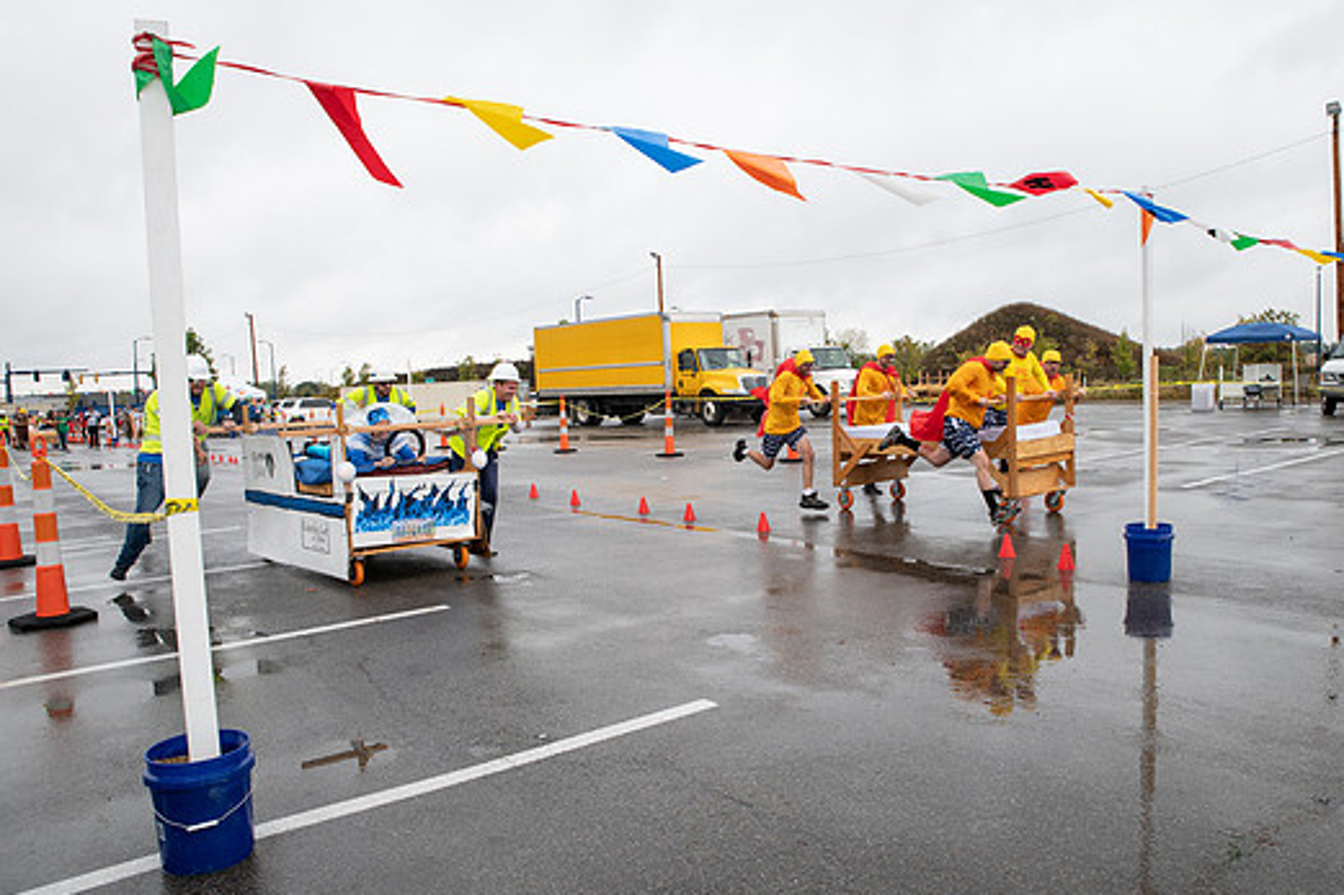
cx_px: 725
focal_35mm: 27
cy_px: 457
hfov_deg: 67.3
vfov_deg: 47.9
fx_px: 1008
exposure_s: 1/500
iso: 400
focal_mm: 24
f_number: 6.3
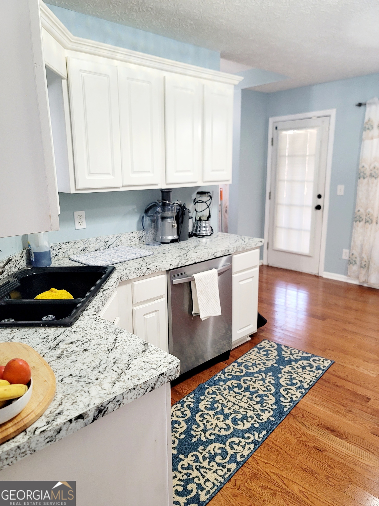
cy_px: 253
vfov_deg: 69.4
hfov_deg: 54.9
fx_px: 365
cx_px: 190
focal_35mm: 25
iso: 250
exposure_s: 1/60.2
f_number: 1.8
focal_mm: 7
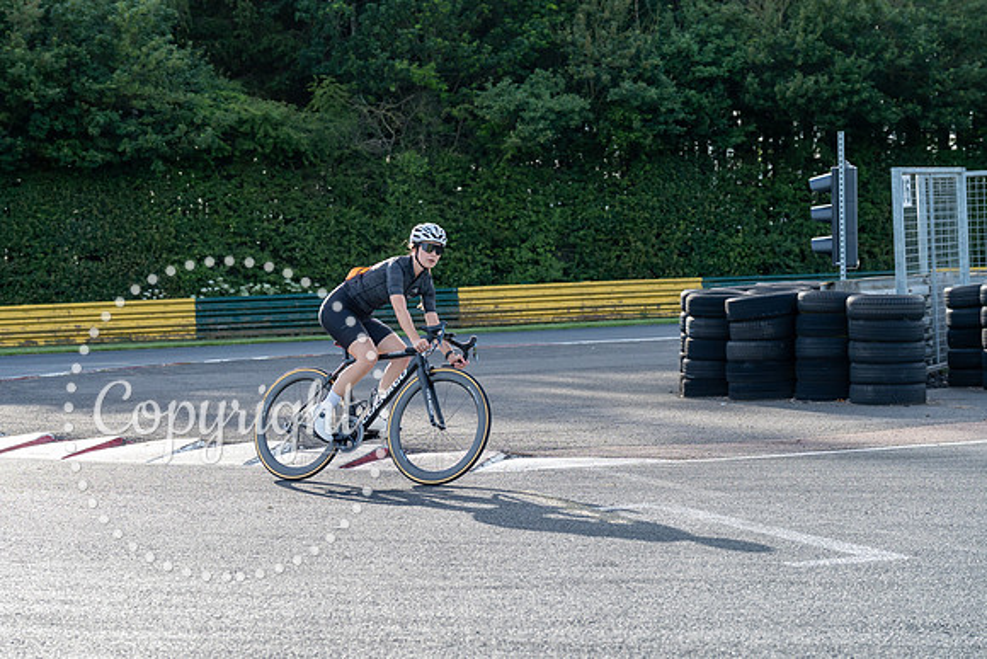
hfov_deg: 27.3
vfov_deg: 18.4
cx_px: 494
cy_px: 330
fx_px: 2029
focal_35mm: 74
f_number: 5.6
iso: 1000
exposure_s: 1/1000
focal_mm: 74
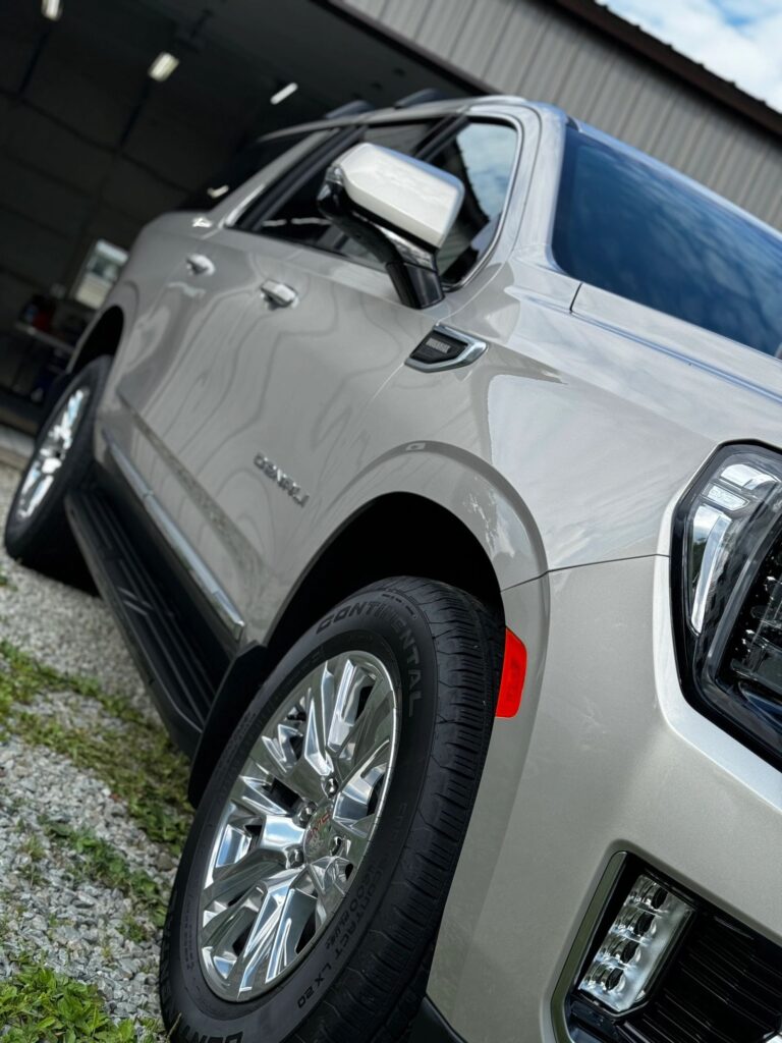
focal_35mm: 48
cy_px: 522
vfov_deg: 39.7
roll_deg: -24.7
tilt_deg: -0.6
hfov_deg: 30.3
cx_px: 391
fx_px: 1446
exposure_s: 1/1681
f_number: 1.78
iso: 64
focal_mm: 6.76
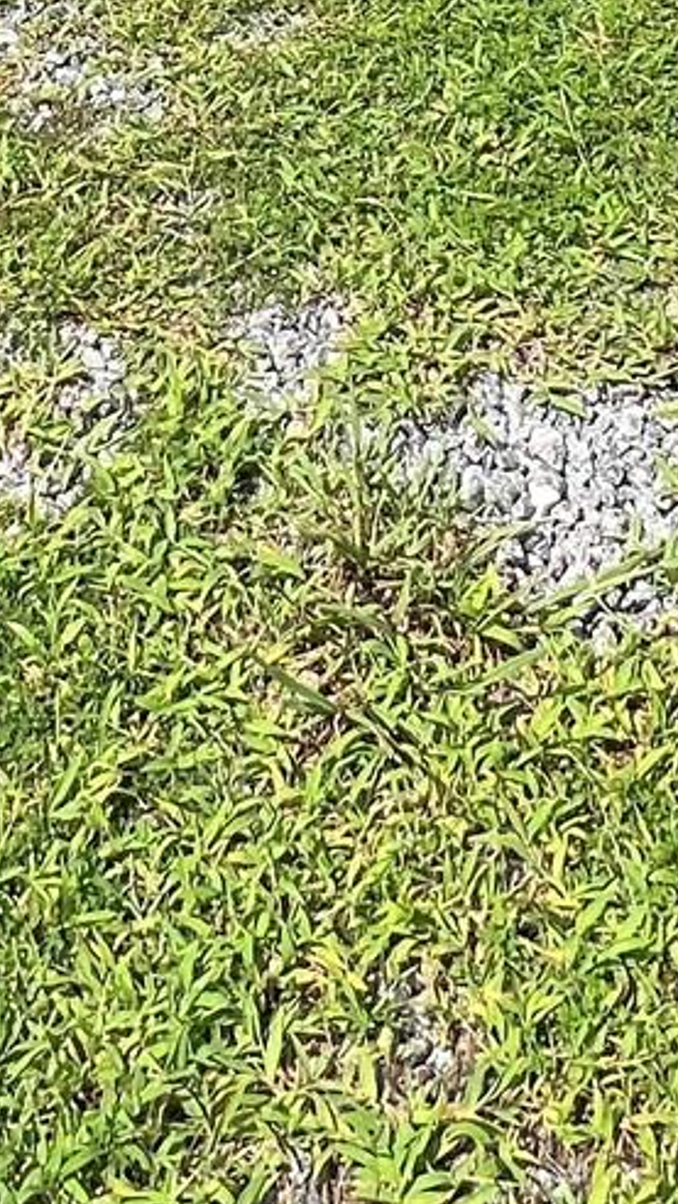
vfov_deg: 27.6
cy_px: -472
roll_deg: +2.2
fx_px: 1884
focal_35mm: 59
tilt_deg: -7.9
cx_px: 242
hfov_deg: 20.3
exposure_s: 1/1064
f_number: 1.8
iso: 32
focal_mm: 1.57
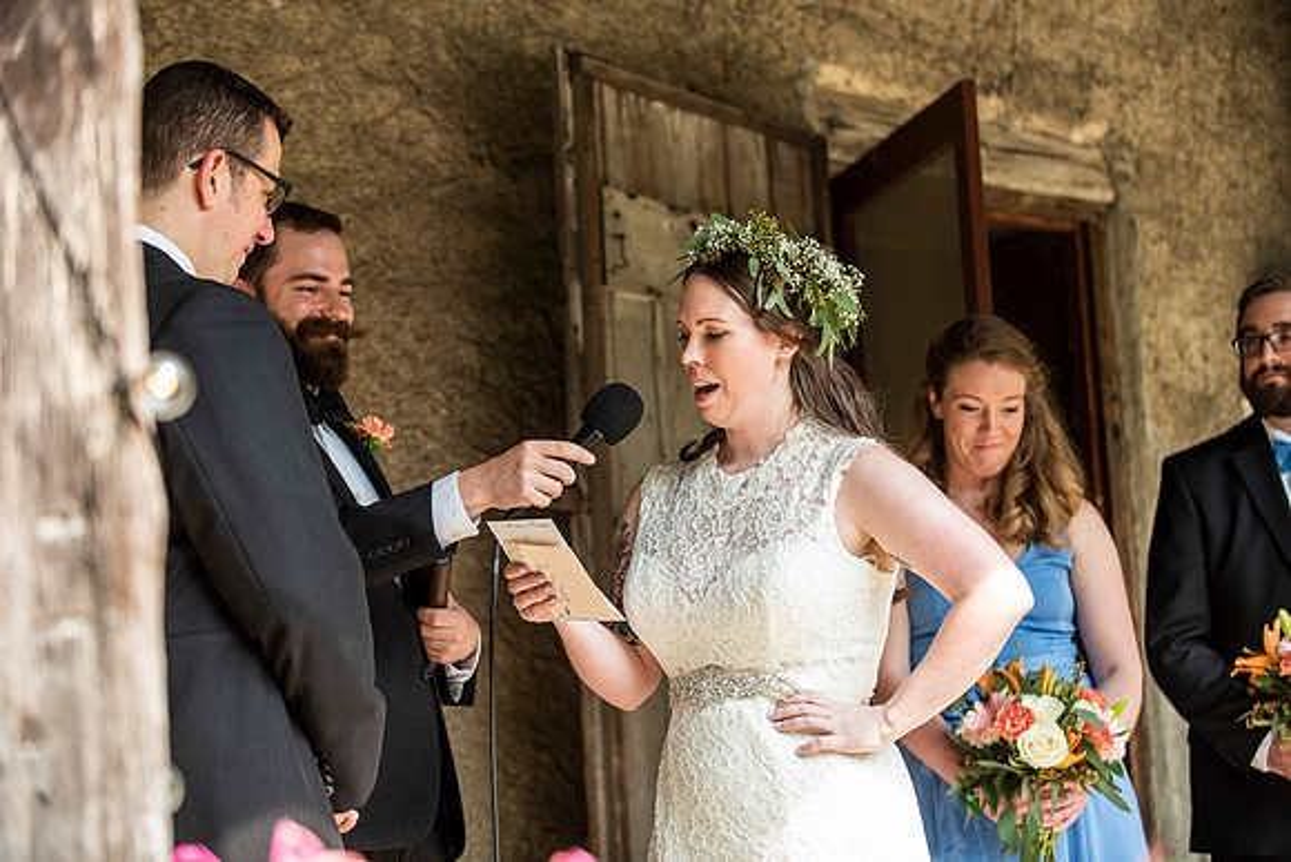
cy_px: 431
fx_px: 3407
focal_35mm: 95
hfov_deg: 21.5
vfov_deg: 14.4
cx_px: 646
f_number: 3.5
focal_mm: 95
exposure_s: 1/640
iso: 400
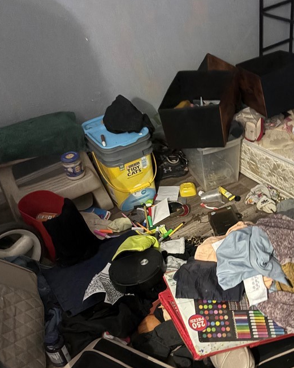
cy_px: 231
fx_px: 435
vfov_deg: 45.4
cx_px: 211
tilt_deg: -41.8
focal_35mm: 40
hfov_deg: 36.7
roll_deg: +3.1
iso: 640
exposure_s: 1/12
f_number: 1.6
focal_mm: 5.96
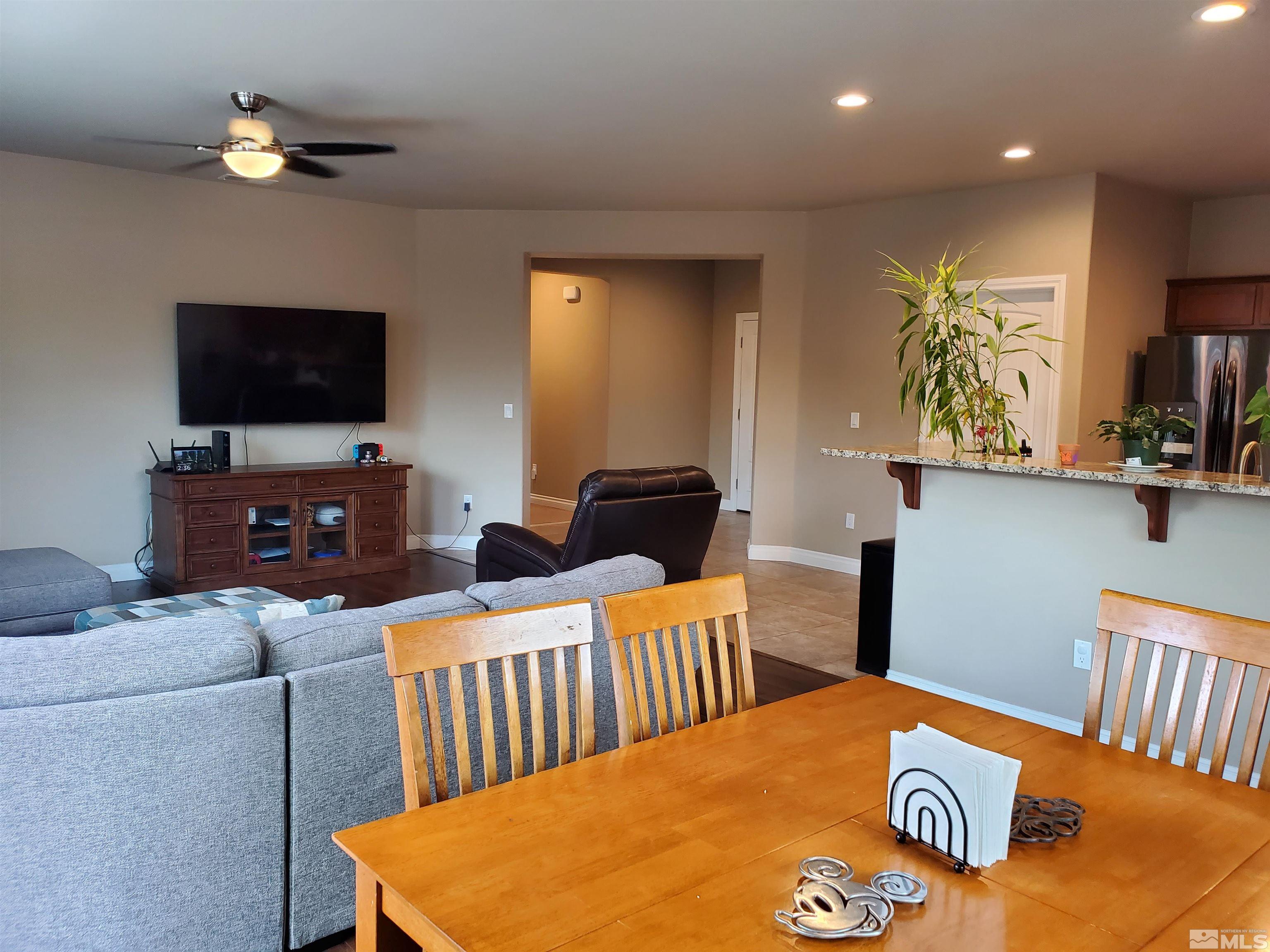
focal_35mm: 26
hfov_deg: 67.3
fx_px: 954
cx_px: 635
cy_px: 476
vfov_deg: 53.1
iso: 250
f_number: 2.4
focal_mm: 4.3
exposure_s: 1/60
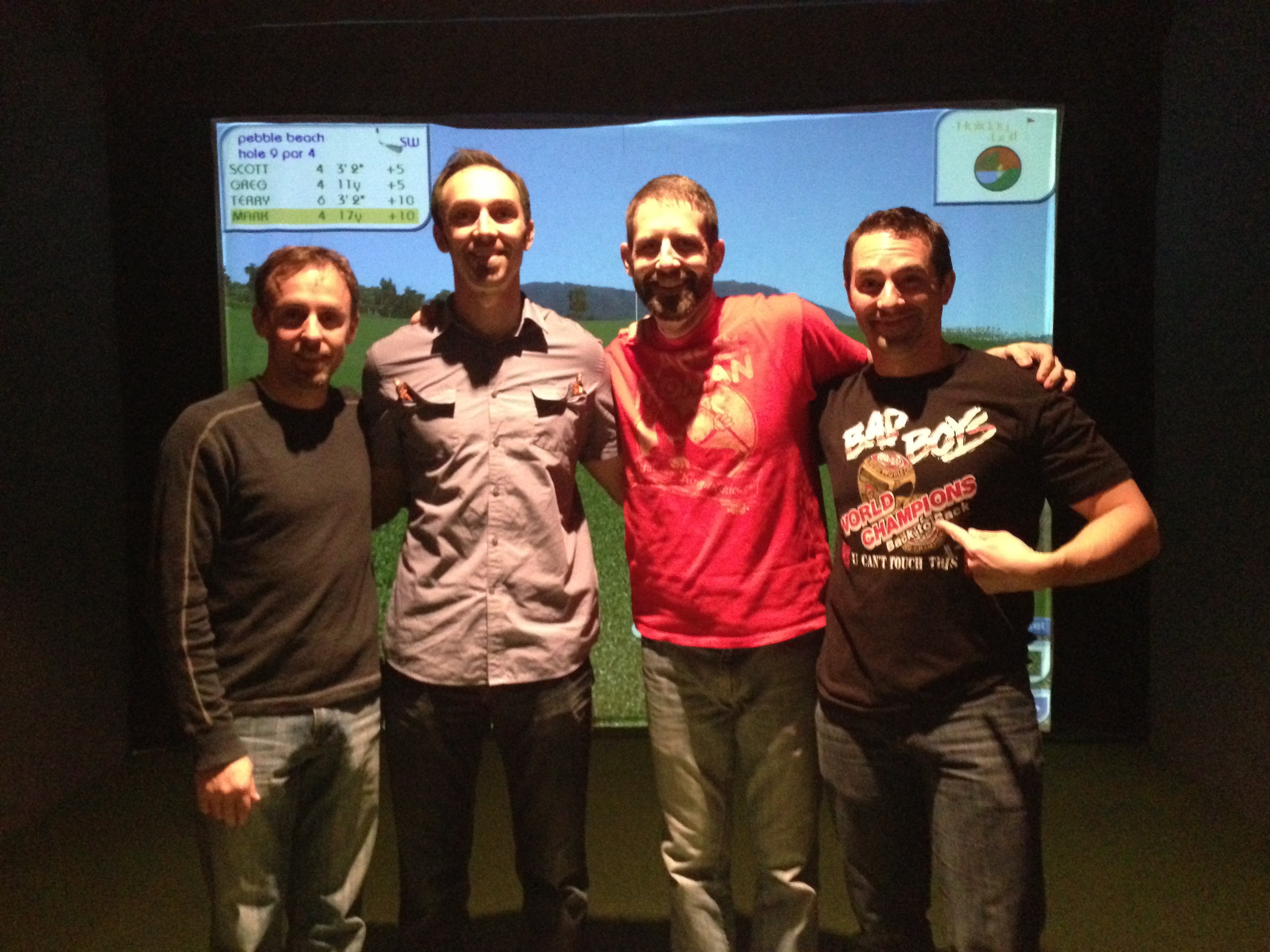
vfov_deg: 42.9
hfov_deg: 55.4
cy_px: 476
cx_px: 635
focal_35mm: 33
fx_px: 1211
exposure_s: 1/15
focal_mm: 4.13
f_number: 2.4
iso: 800
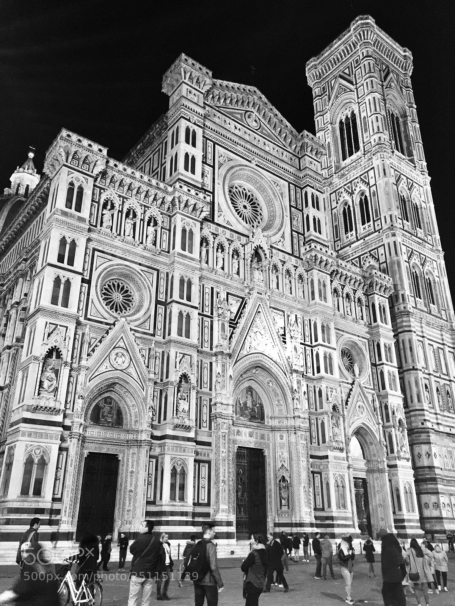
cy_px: 303
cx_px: 228
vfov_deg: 61.7
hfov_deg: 48.2
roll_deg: -0.9
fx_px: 508
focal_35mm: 29
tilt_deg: +23.9
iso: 160
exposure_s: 1/8
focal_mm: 4.15
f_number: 2.2
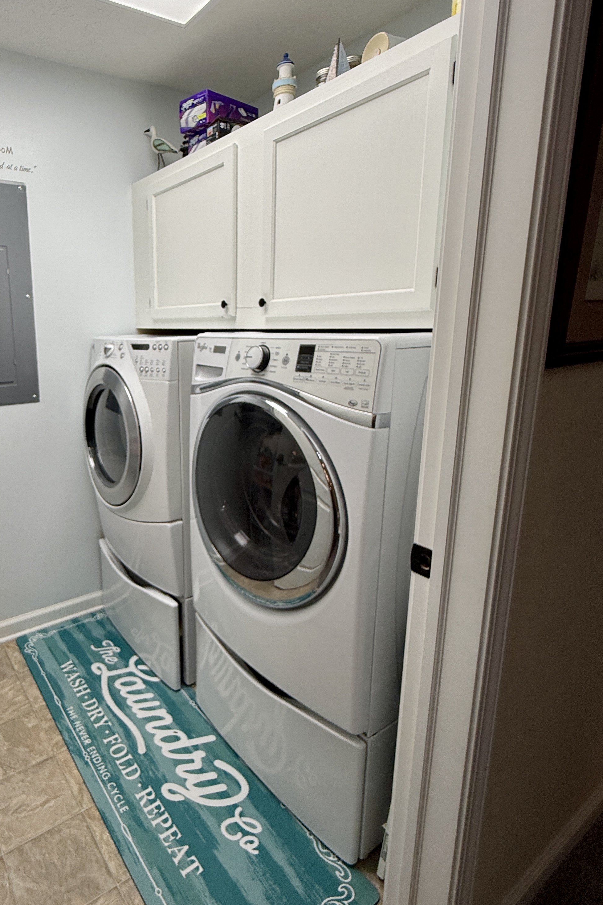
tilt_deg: -11.2
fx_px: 502
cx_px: 157
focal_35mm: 20
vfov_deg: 83.9
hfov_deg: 58.9
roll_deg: +0.9
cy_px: 426
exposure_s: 1/135
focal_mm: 2.22
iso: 50
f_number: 2.2
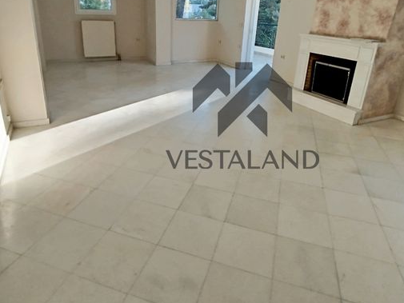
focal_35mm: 19
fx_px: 222
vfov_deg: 67.8
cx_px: 242
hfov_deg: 83.6
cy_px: 116
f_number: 2.2
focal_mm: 1.65
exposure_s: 1/100
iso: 64
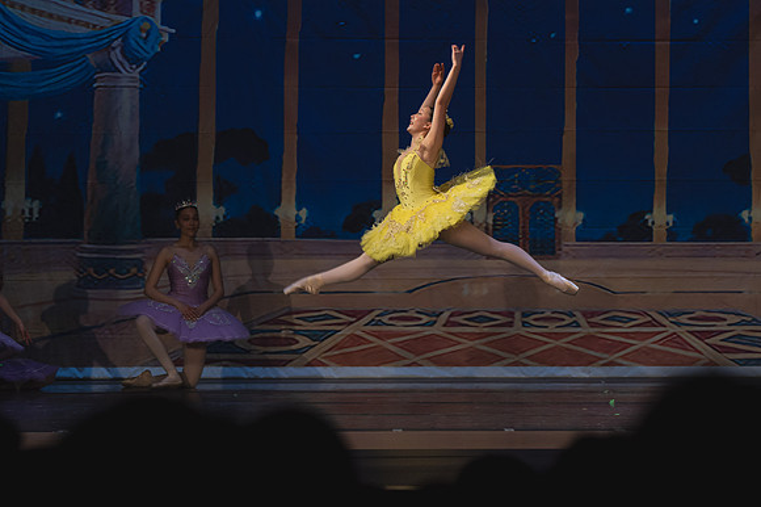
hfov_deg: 9.7
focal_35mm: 212
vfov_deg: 6.5
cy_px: 280
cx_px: 440
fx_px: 4484
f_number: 4
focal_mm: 122
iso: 720
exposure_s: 1/320
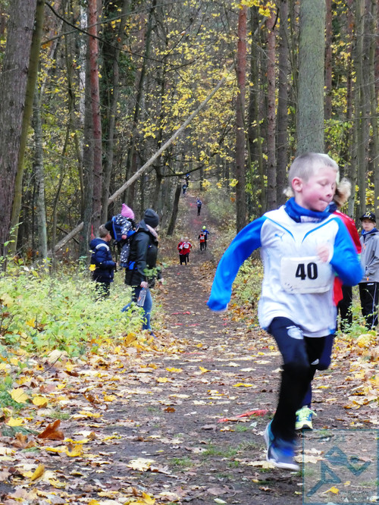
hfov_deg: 12.0
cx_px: 190
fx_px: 1809
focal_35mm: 124
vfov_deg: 15.9
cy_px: 252
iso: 800
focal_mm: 22.3
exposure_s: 1/80
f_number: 5.2
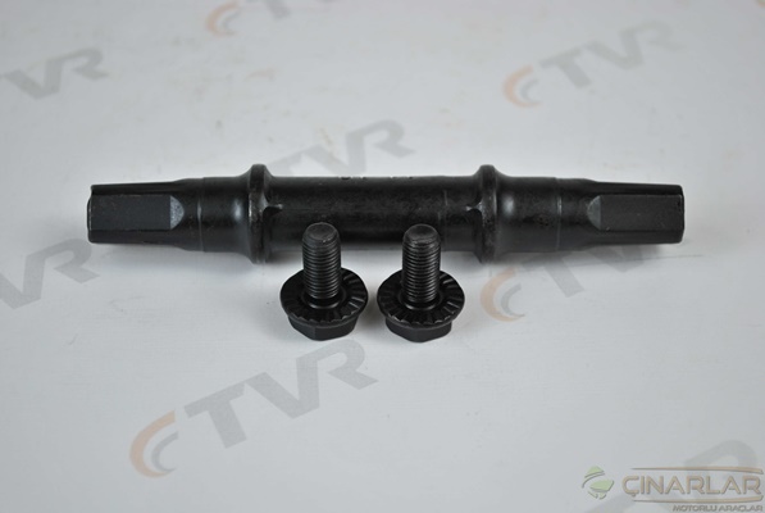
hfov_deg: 24.6
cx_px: 382
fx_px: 1756
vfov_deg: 16.6
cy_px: 256
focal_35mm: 82
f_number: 5.6
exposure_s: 1/30
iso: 200
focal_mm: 55
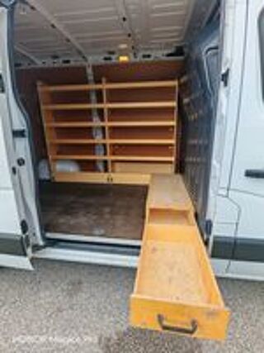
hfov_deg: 74.7
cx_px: 132
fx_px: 173
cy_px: 176
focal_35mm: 17
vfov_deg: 91.0
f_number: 2
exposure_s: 1/100
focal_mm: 1.82
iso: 64
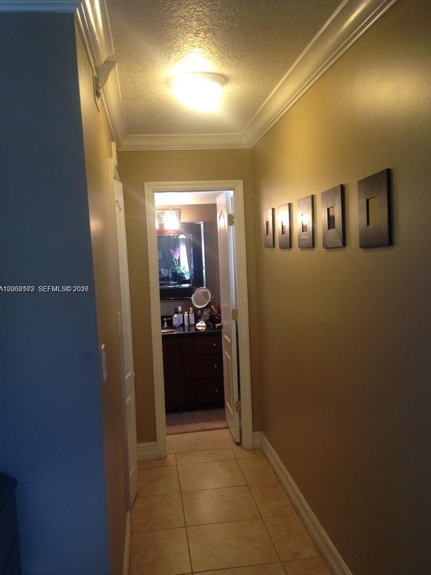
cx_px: 219
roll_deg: +2.4
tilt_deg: -4.8
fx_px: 564
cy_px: 290
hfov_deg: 41.8
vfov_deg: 54.0
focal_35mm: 34
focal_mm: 4.12
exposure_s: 1/20
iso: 80
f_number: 2.4
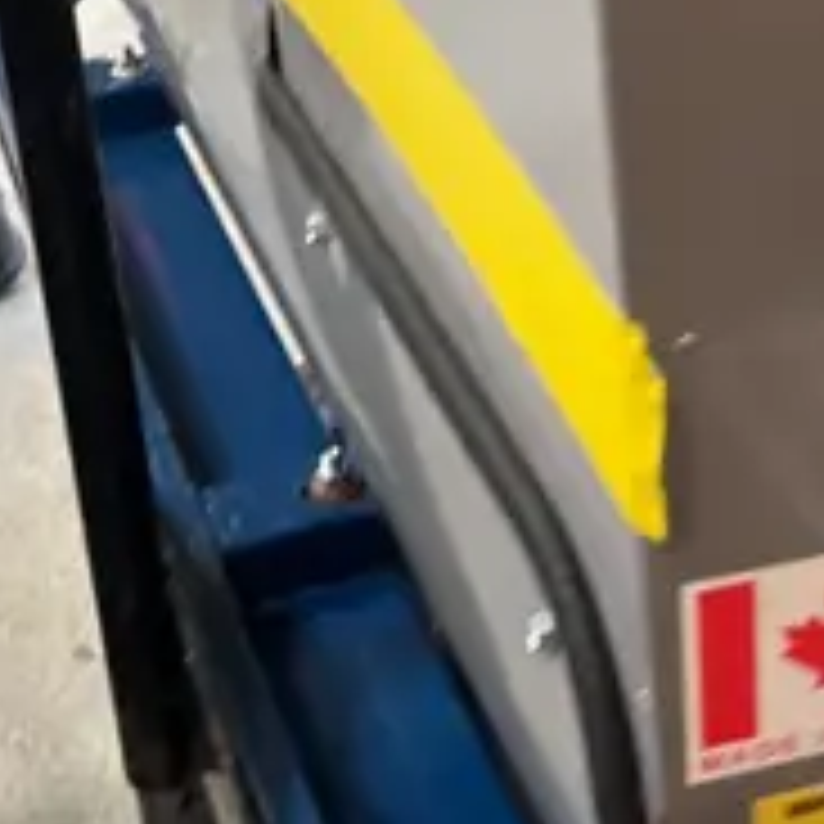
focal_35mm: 92
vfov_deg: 18.5
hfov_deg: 18.9
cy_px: 25
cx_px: 338
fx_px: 2478
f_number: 1.6
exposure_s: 1/60
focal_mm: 5.1
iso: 200
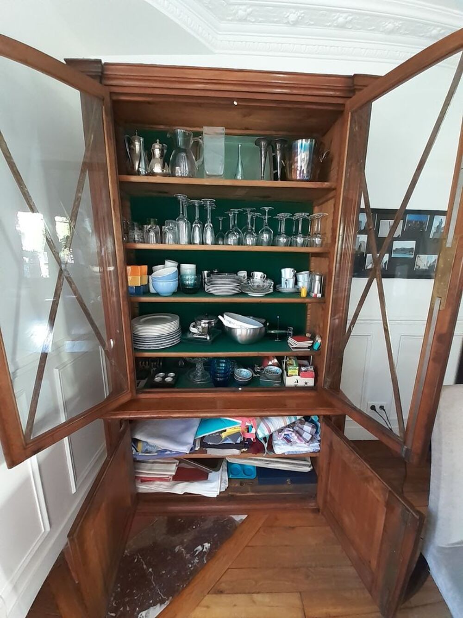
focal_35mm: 13
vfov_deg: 106.2
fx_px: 232
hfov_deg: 89.9
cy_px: 309
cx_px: 232
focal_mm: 1.13
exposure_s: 1/24
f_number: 2.2
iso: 200
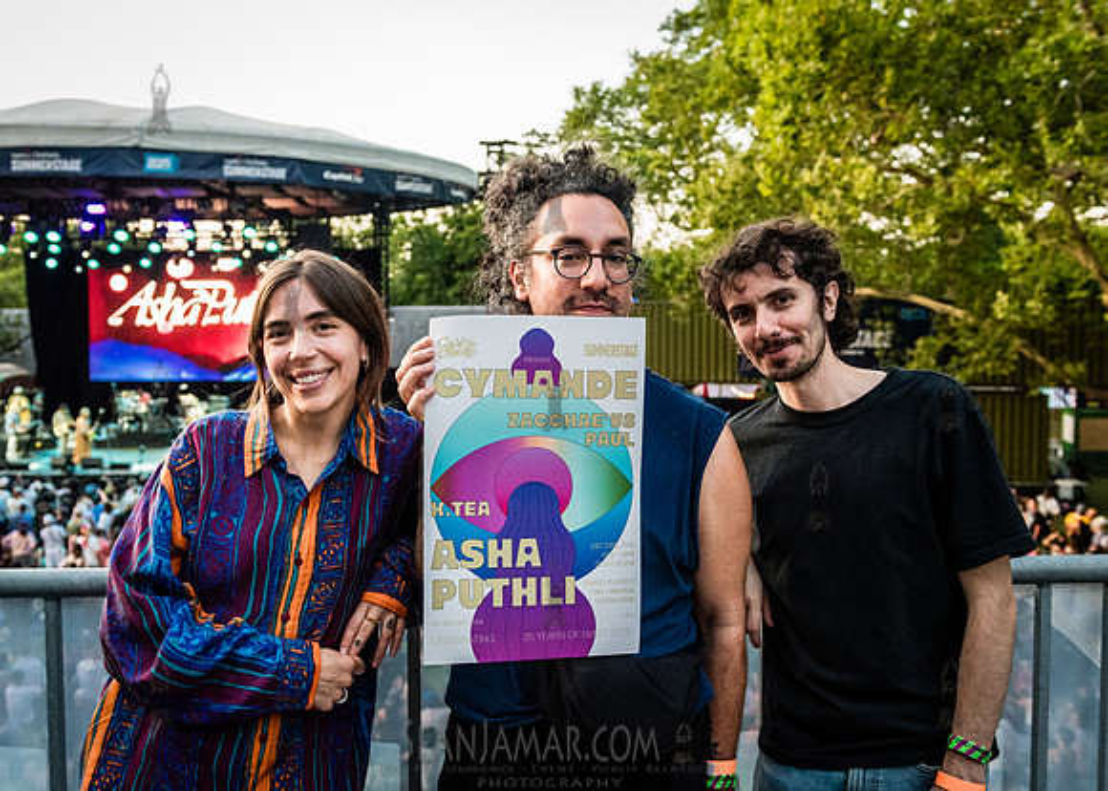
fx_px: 1062
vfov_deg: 40.8
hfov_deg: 55.1
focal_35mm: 34
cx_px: 525
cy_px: 373
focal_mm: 29
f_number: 4
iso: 4000
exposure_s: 1/250
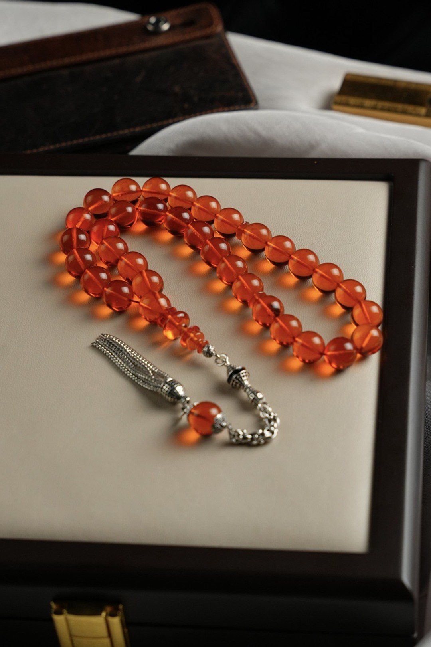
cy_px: 324
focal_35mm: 70
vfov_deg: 28.8
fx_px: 1258
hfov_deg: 19.4
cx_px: 216
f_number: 6.3
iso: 800
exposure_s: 1/160
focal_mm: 70
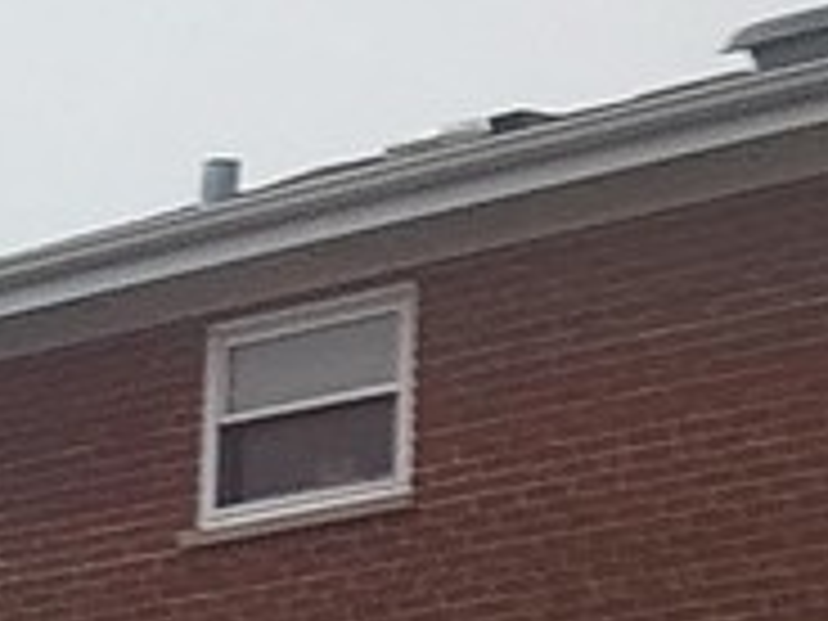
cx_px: -1953
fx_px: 4497
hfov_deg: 8.3
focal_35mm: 188
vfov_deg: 7.5
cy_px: 1372
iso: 100
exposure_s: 1/1576
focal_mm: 5.56
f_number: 1.8
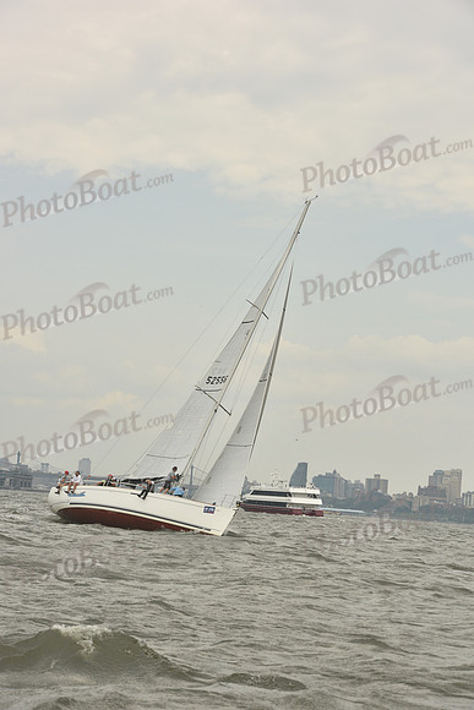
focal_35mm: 85
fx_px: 1678
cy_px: 355
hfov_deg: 16.1
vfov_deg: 23.9
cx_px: 237
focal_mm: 85
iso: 250
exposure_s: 1/800
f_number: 8
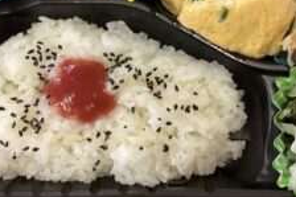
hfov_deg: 36.8
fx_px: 444
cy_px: 39
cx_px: 171
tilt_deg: -78.3
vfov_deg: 24.6
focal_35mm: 54
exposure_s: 1/60
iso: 160
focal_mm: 3.3
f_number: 2.4
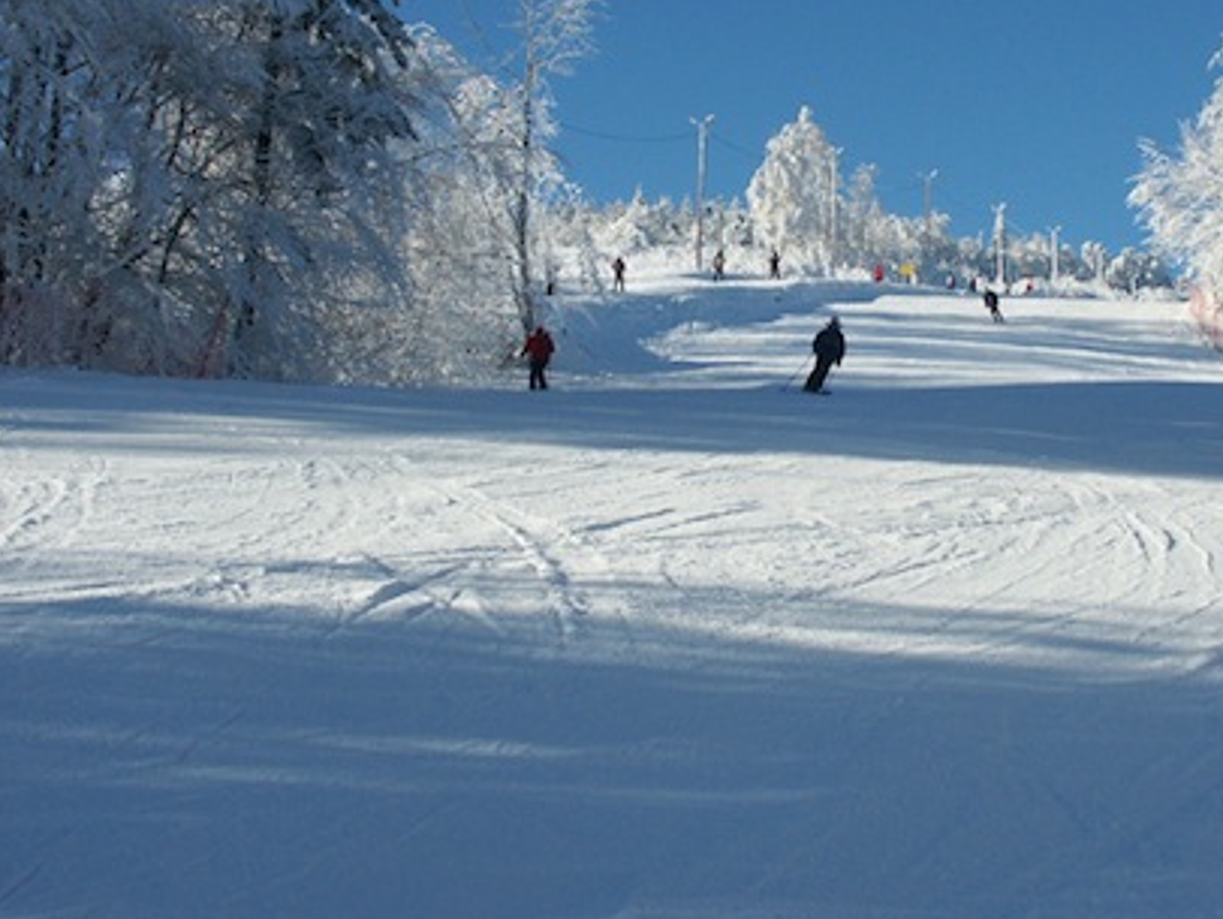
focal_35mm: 65
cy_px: 310
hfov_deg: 29.5
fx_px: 2298
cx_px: 871
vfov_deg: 22.5
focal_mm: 11.42
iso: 100
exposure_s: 1/350
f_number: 9.5
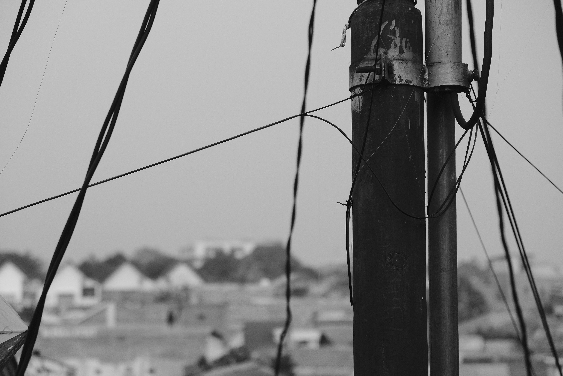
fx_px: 1298
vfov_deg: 16.5
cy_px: 188
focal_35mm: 83
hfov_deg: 24.5
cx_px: 282
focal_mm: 55
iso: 500
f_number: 4
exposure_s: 1/400
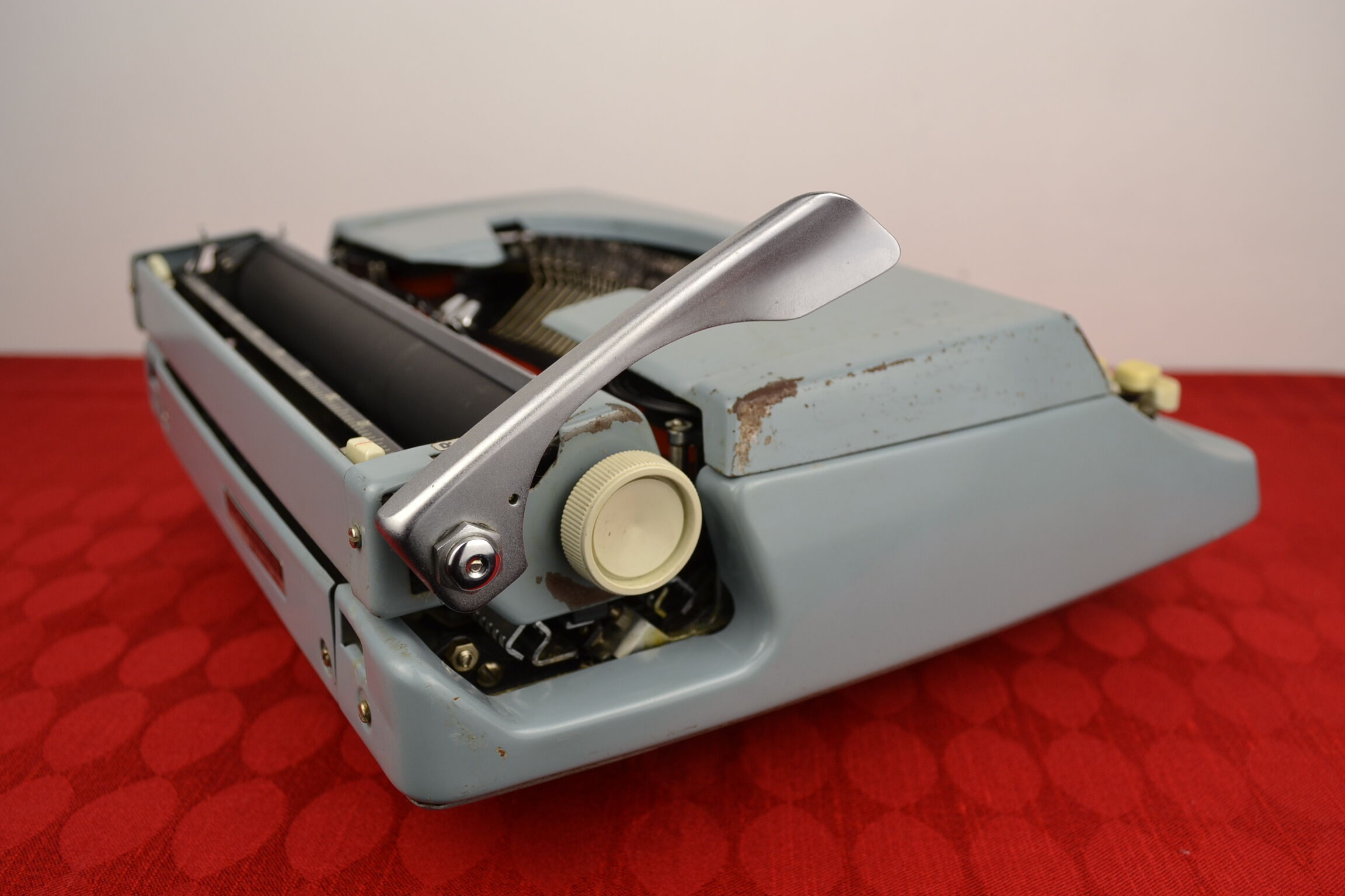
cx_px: 672
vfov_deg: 40.0
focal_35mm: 33
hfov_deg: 57.2
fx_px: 1233
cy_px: 448
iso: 220
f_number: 5.6
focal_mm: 22
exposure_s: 1/125
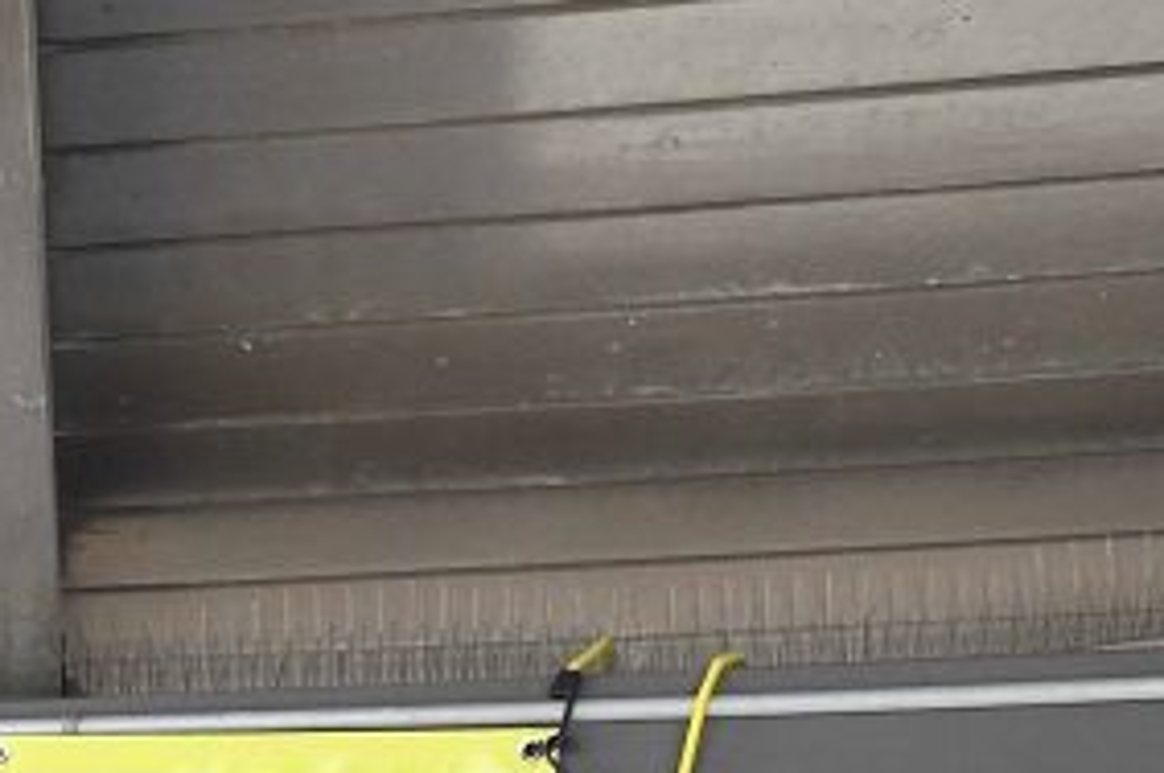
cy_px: 1694
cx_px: -1051
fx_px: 4812
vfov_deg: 8.6
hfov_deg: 12.4
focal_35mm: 149
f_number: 9
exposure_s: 1/320
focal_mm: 34
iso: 3200
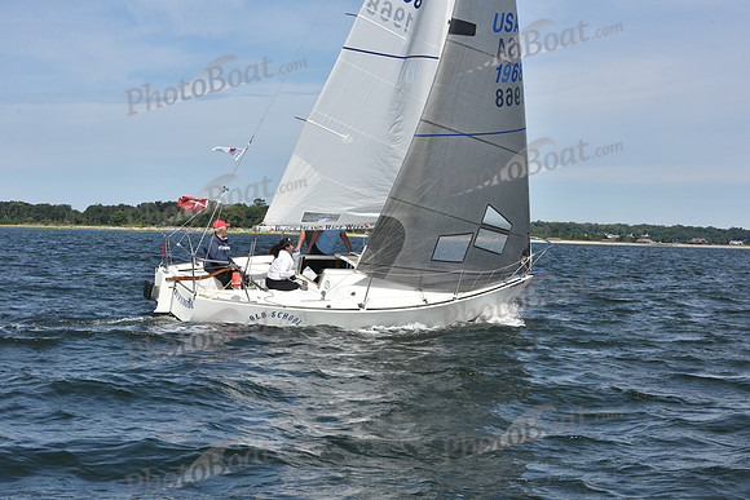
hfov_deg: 28.8
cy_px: 250
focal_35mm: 70
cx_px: 375
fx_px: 1459
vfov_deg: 19.5
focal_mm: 70
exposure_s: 1/1000
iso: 320
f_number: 11
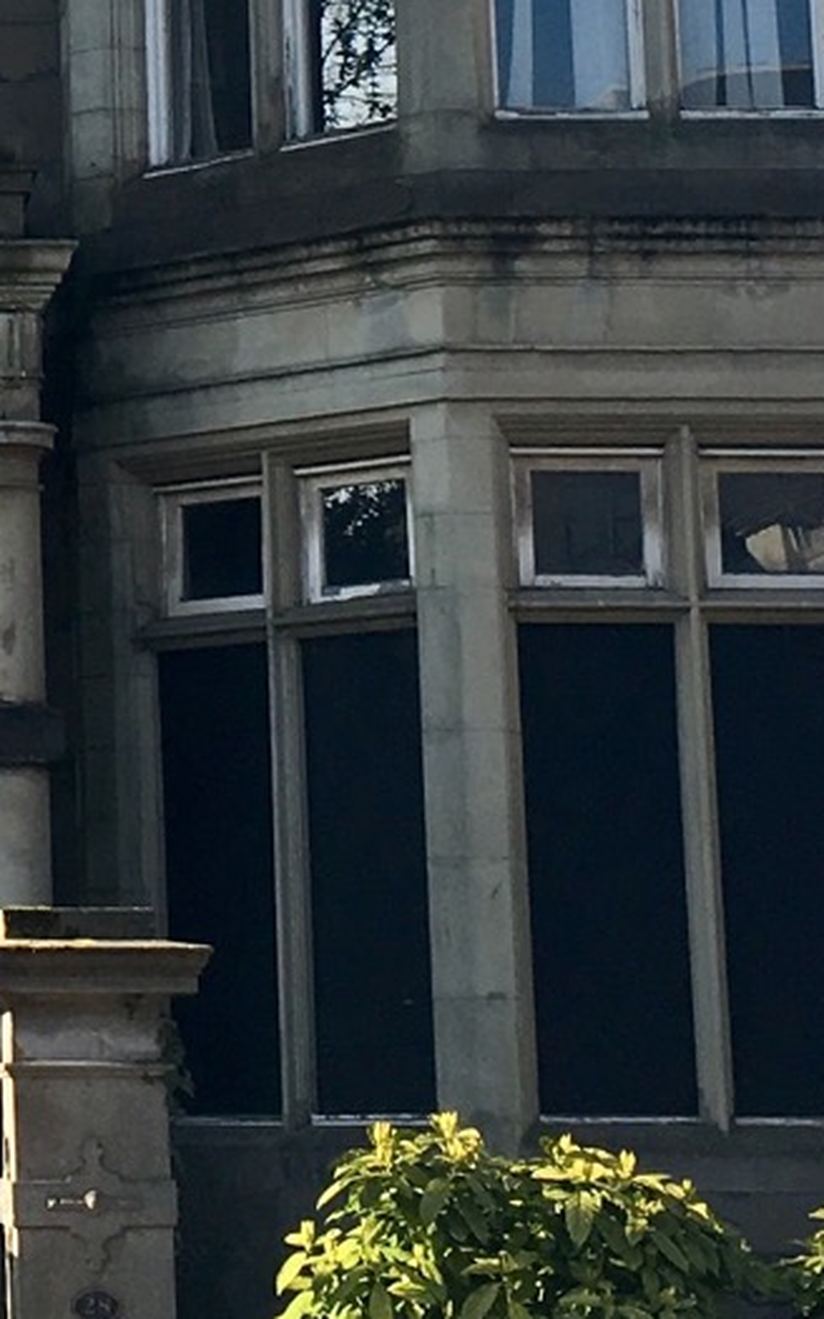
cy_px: 73
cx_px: -349
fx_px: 4313
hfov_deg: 10.6
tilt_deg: +12.8
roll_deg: -1.1
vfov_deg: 17.1
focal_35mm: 120
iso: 25
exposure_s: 1/472
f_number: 2.2
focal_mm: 4.15
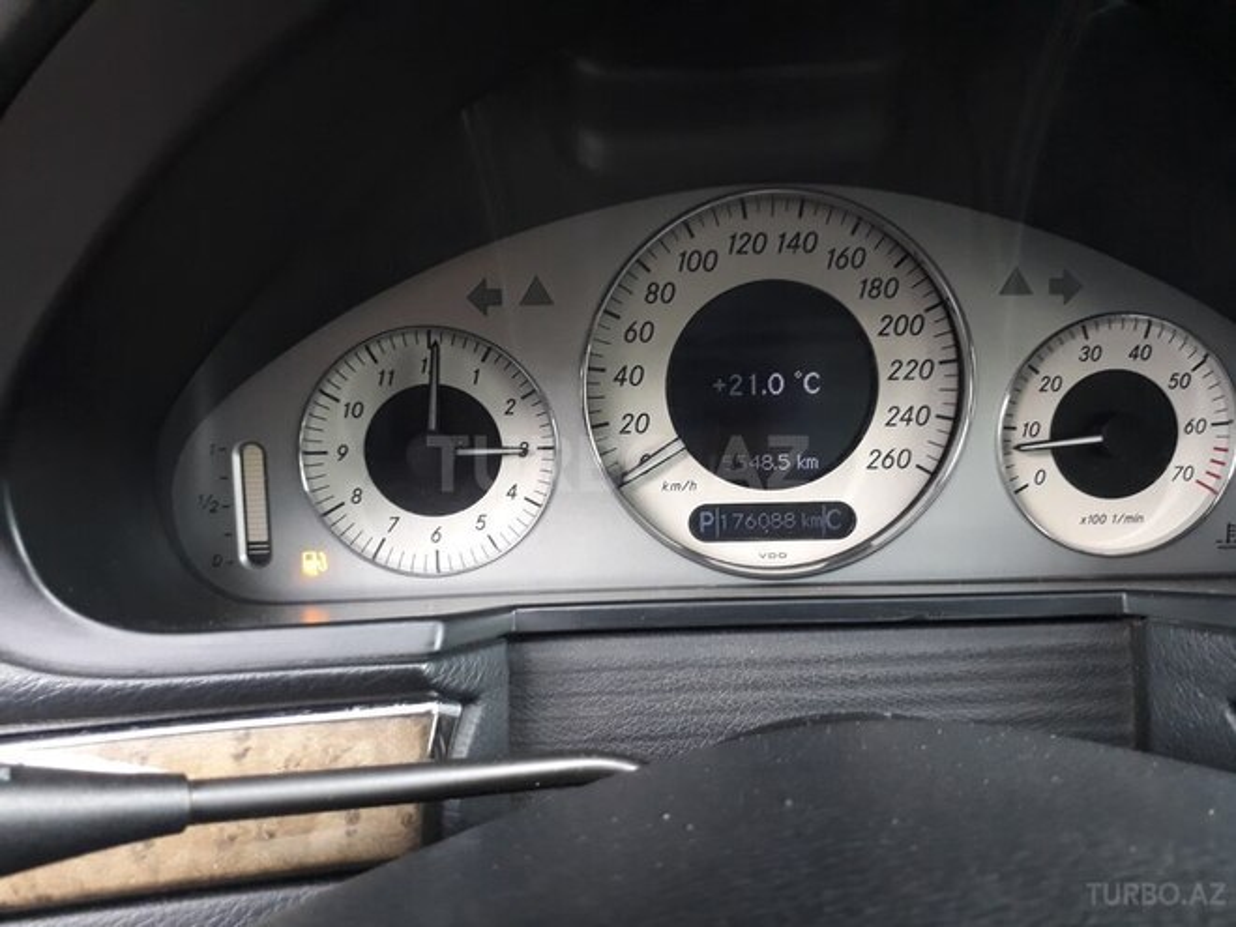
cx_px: 618
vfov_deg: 51.4
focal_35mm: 27
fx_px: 964
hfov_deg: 65.3
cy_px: 464
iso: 200
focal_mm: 3.6
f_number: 1.9
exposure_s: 1/17
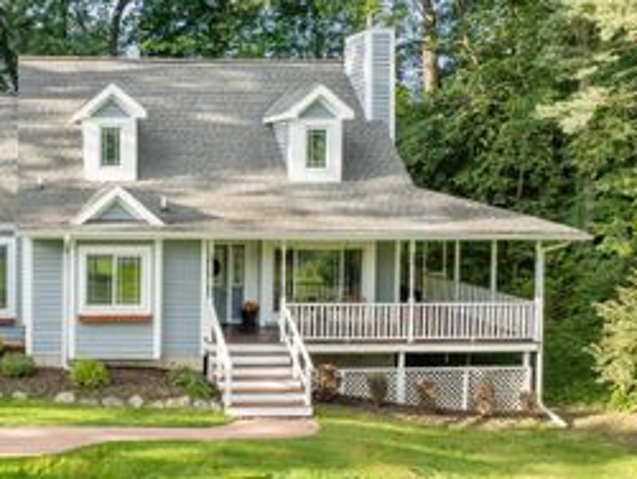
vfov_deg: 30.3
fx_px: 884
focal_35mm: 48
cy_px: 208
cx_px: 46
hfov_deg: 36.7
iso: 370
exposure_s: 1/400
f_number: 2.8
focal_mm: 12.29
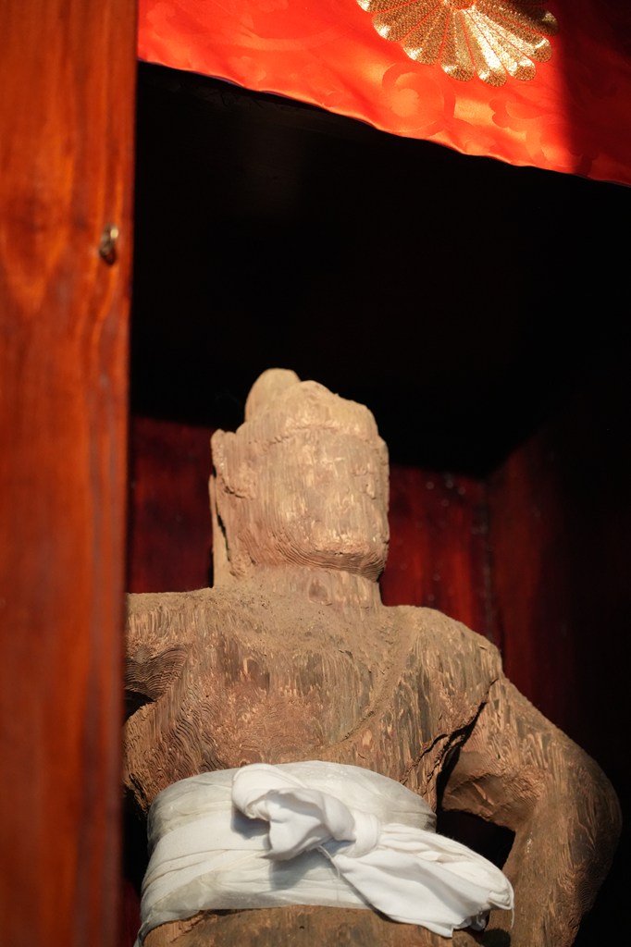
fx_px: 2762
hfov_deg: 13.0
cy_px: 474
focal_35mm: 105
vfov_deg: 19.5
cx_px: 316
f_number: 4
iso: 6400
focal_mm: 105
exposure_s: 1/160
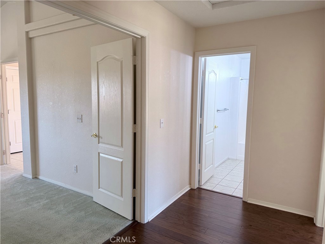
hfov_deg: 71.6
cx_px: 162
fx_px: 225
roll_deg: -0.6
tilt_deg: -5.6
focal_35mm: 24
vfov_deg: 56.8
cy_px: 122
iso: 125
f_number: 1.78
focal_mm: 6.76
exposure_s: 1/120
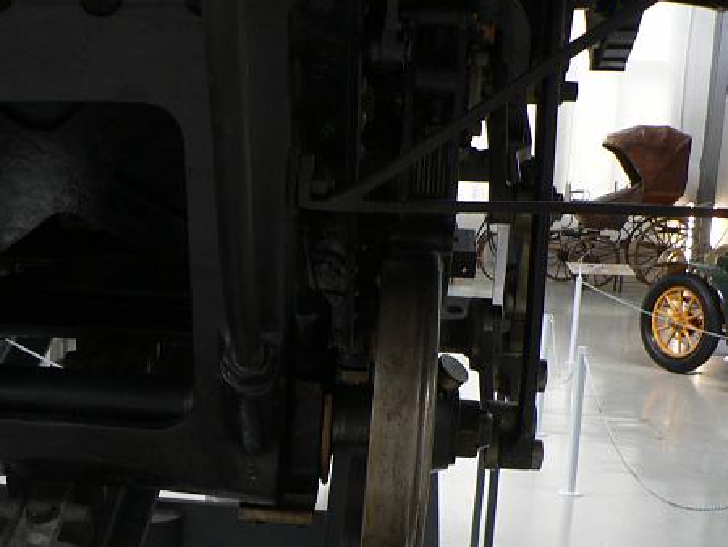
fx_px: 1347
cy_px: 445
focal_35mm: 64
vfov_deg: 22.6
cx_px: 102
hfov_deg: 29.3
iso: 80
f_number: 2.8
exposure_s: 1/30
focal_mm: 6
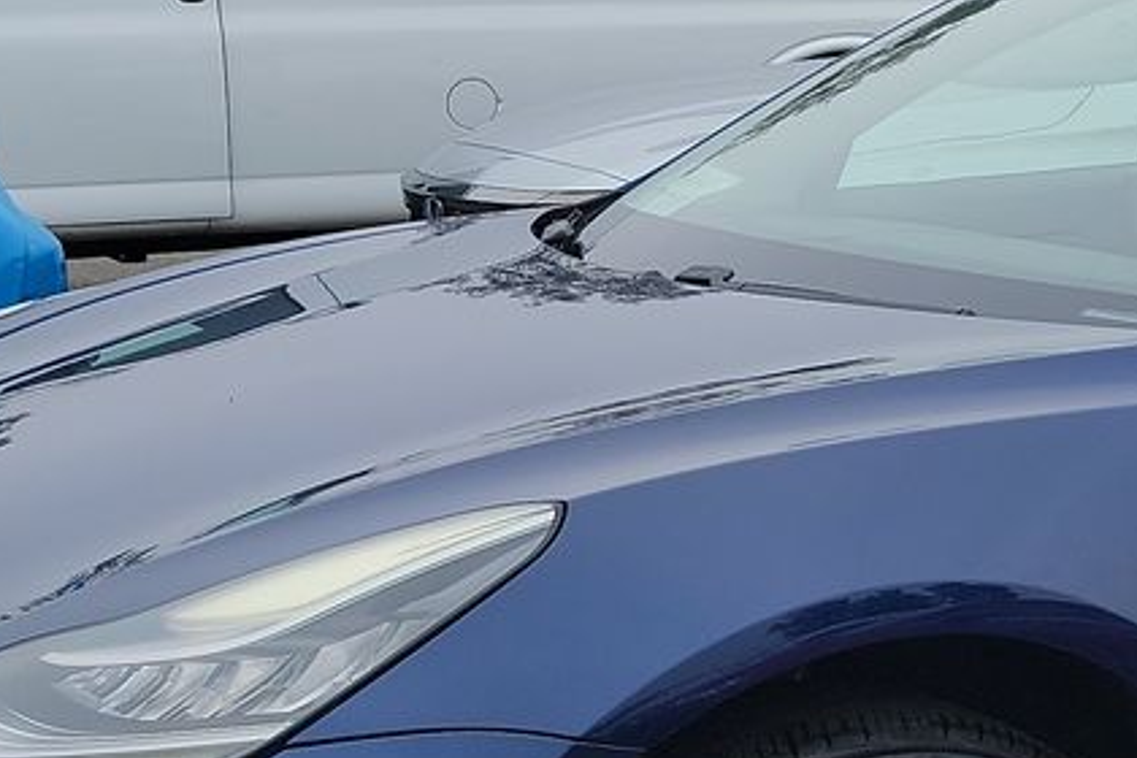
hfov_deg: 20.5
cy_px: 384
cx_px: 1243
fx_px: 3000
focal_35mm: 95
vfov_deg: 14.4
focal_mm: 6.7
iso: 50
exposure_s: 1/251
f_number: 1.8
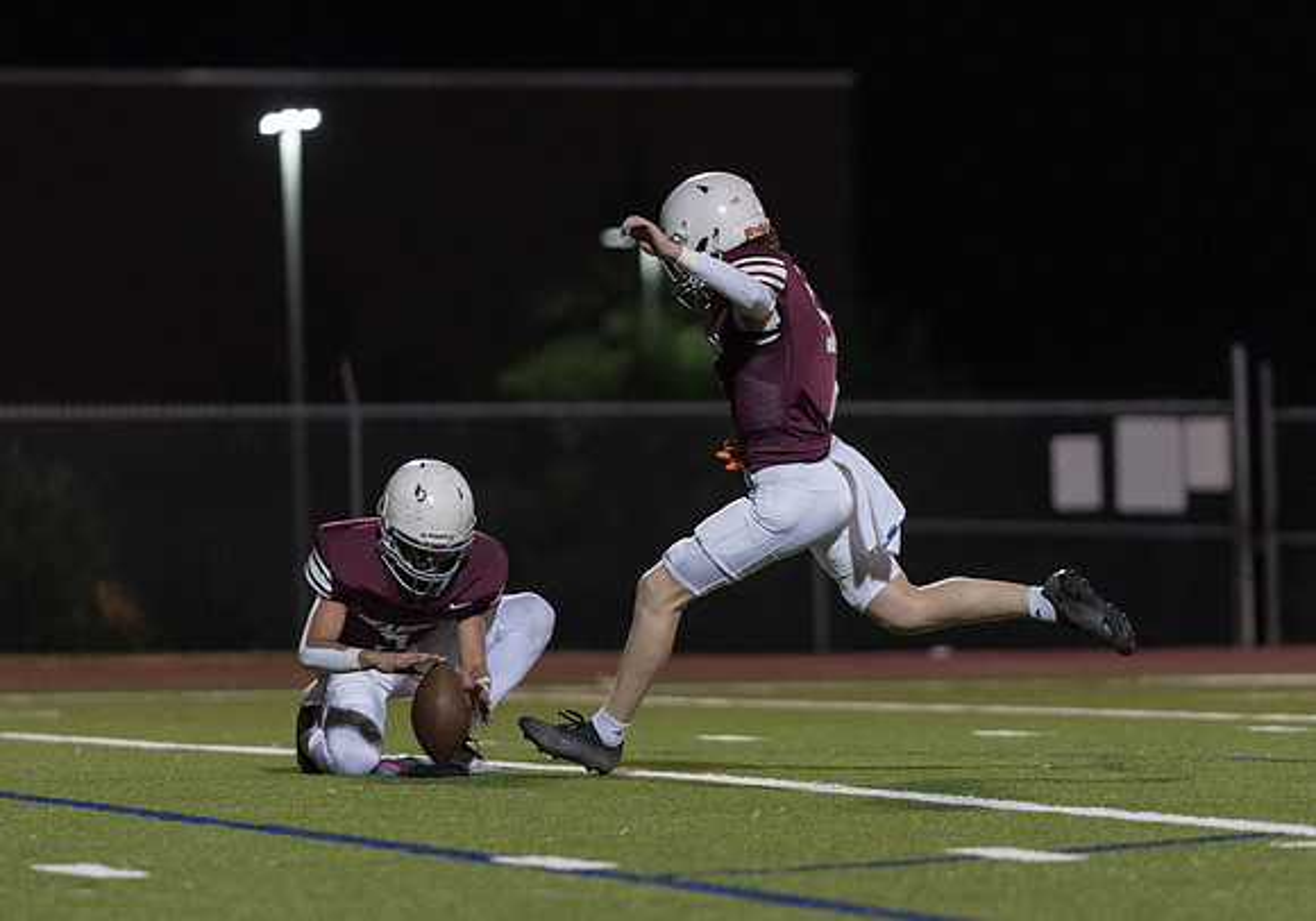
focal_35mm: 280
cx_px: 758
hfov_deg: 7.2
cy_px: 438
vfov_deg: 5.1
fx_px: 10407
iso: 4000
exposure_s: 1/1000
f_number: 2.8
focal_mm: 200
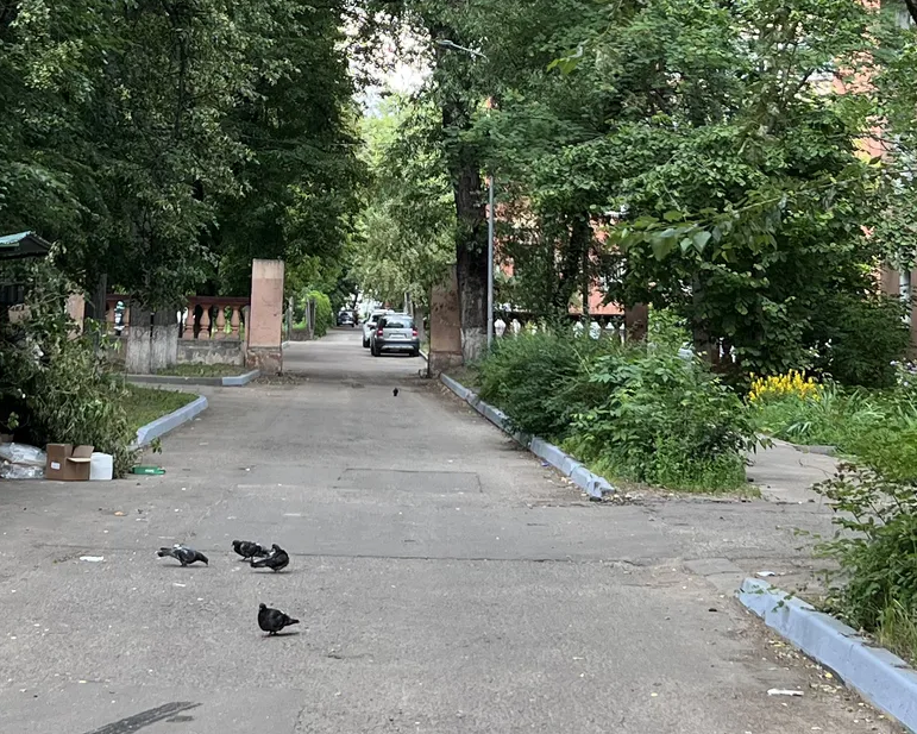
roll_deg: -1.5
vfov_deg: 19.1
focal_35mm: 79
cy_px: 69
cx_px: 300
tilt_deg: +6.6
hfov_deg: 24.0
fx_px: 2144
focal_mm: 5.7
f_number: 1.5
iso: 50
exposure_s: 1/163
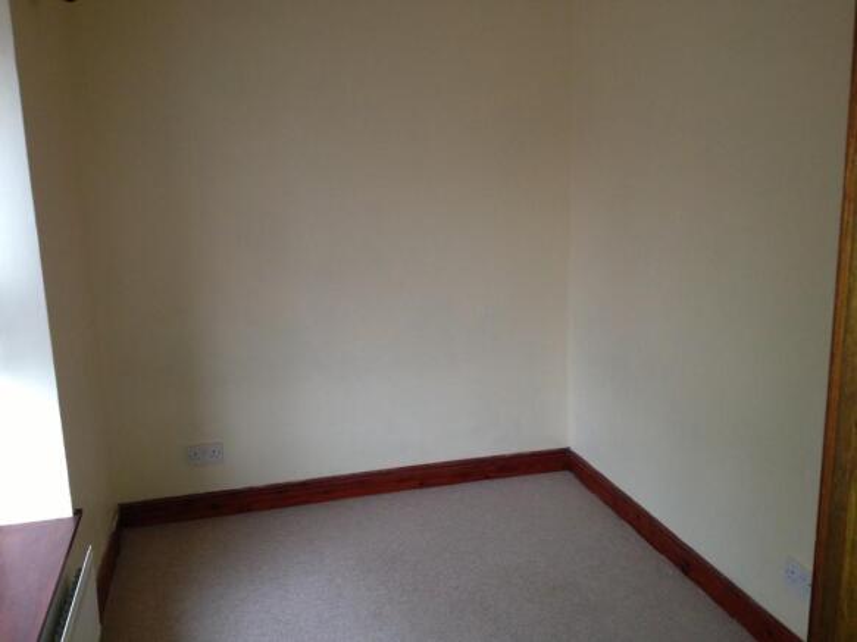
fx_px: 866
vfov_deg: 40.7
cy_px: 321
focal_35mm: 35
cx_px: 428
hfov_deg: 52.6
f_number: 2.4
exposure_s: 1/20
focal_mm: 4.28
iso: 160
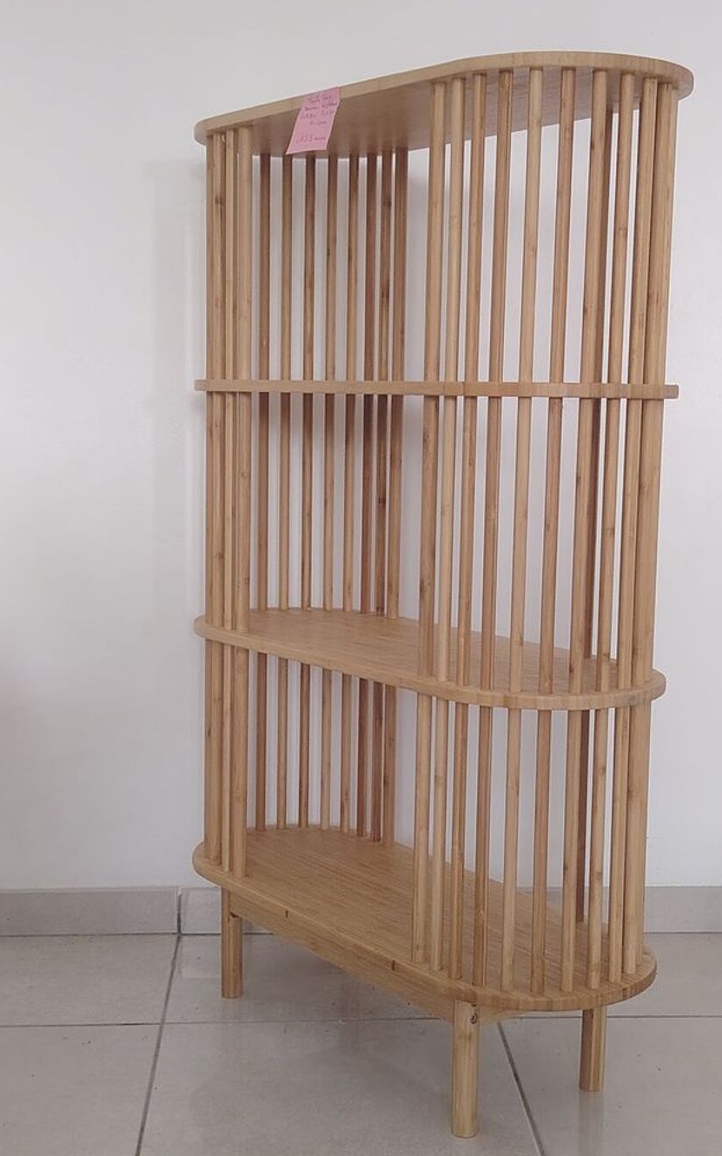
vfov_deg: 39.6
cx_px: 410
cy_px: 578
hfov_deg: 25.3
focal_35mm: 51
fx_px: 1606
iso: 931
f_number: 1.75
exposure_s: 1/33.3
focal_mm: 5.25
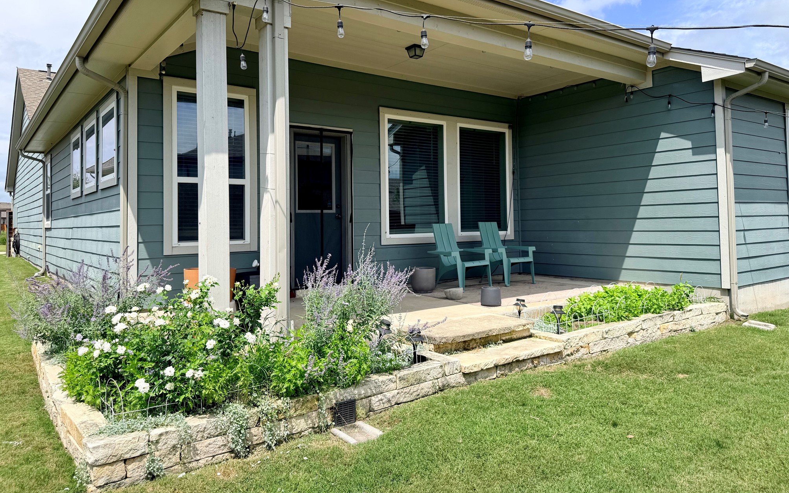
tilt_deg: +3.8
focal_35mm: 26
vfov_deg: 47.3
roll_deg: +0.7
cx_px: 396
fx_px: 559
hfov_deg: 70.4
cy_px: 199
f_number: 1.78
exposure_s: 1/3953
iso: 80
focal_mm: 6.76
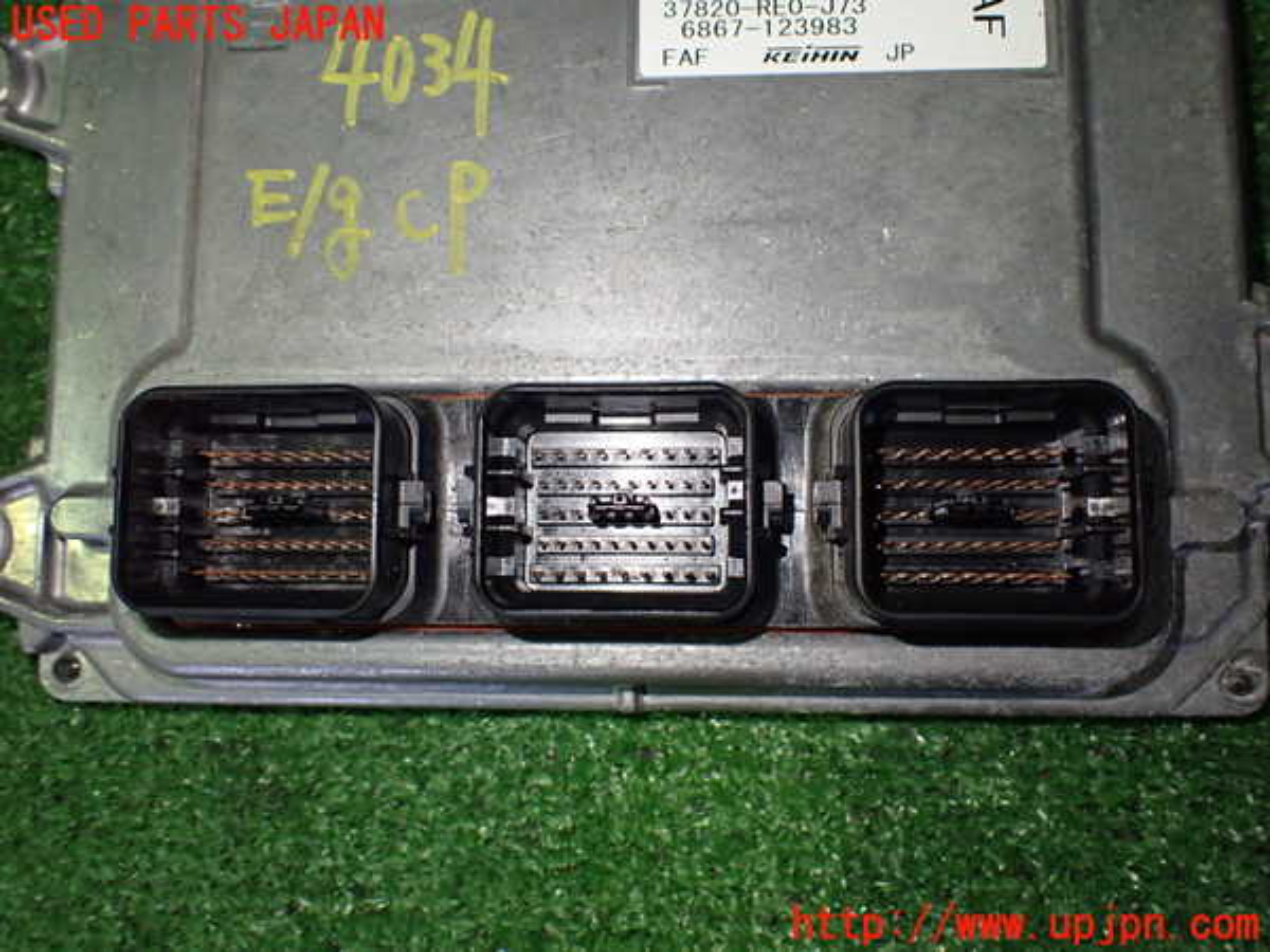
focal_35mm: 30
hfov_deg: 60.0
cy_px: 476
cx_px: 635
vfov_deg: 46.8
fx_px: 1101
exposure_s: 1/125
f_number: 2.3
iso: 640
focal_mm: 5.4
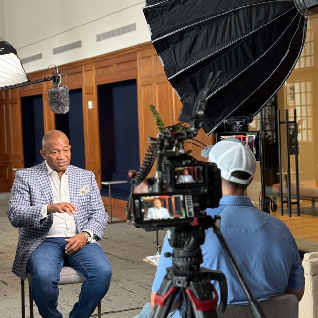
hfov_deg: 25.0
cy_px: 146
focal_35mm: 69
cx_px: 136
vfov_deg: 25.0
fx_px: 717
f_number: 1.78
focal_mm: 6.76
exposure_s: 1/57
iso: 125
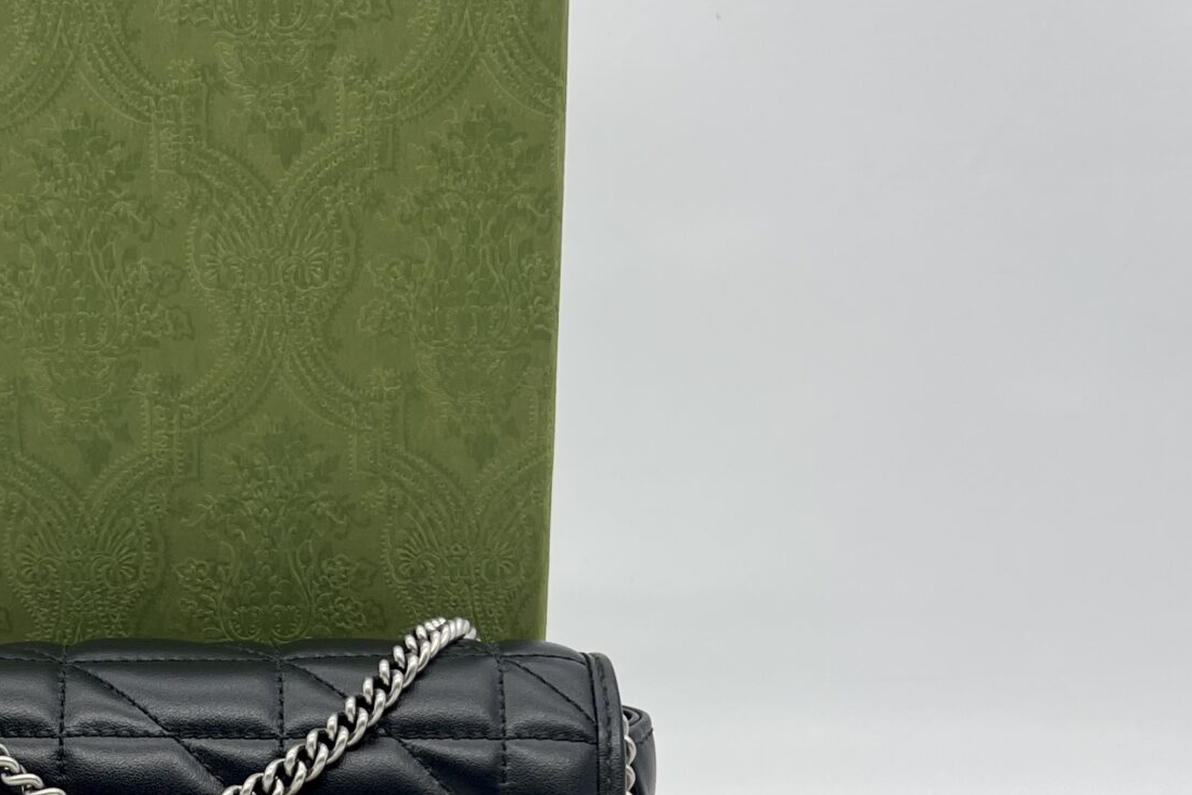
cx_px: 188
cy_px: 958
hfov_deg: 30.8
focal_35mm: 63
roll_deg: +0.2
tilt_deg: -17.7
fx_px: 2086
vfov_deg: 20.2
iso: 32
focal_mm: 5.7
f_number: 1.5
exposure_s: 1/124
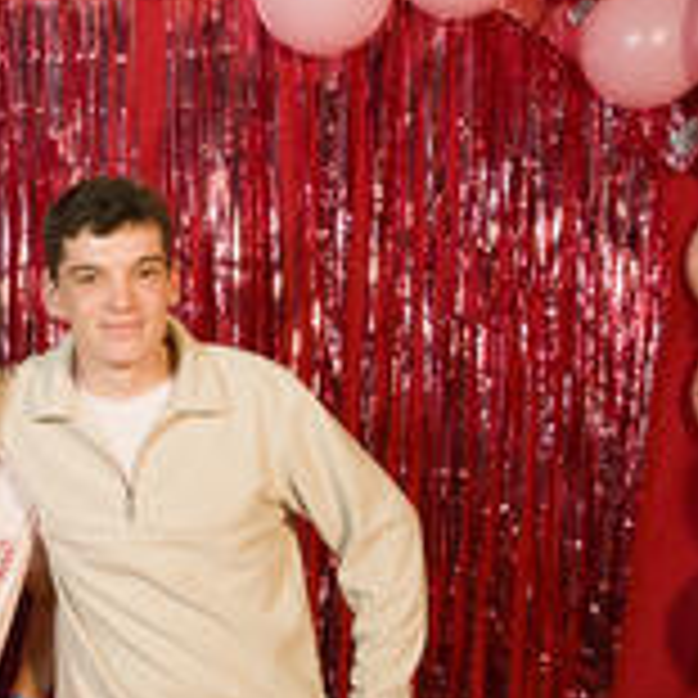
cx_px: 23
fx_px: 1596
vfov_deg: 24.7
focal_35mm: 70
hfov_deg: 23.7
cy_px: 383
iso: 4000
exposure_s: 1/160
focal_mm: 31.9
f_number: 4.5
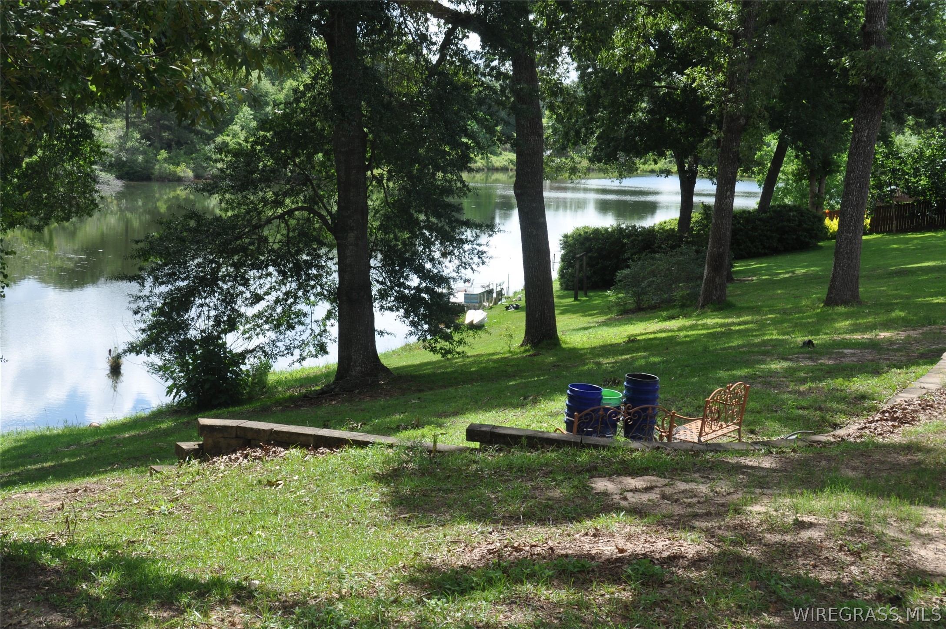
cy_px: 314
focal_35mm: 52
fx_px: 1378
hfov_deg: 37.9
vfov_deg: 25.7
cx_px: 473
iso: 200
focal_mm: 35
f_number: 11
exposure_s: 1/125
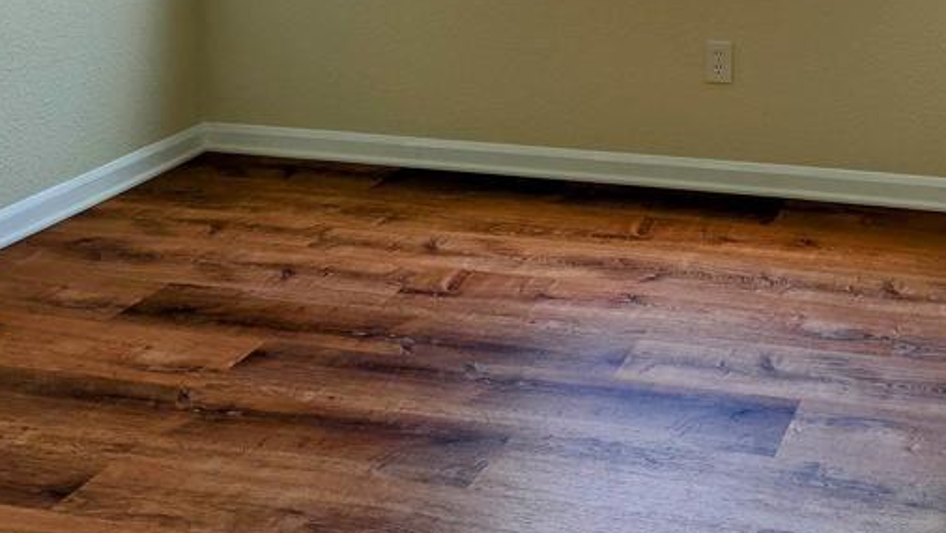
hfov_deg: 37.1
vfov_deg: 20.8
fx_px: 1330
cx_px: 819
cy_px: -139
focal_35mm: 53
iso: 38
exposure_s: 1/172
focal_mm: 6.81
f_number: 1.85
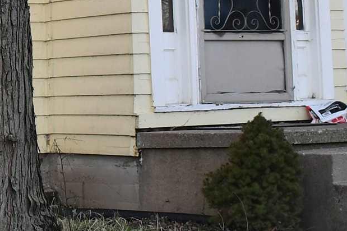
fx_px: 1435
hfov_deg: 13.3
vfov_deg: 9.1
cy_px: -56
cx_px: -100
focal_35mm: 149
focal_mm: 20
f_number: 5.6
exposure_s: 1/250
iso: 320
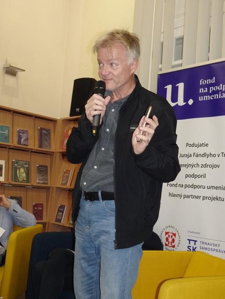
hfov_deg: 38.7
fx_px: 321
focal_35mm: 37
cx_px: 112
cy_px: 150
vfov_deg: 50.1
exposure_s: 1/40
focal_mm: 6.26
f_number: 4
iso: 500
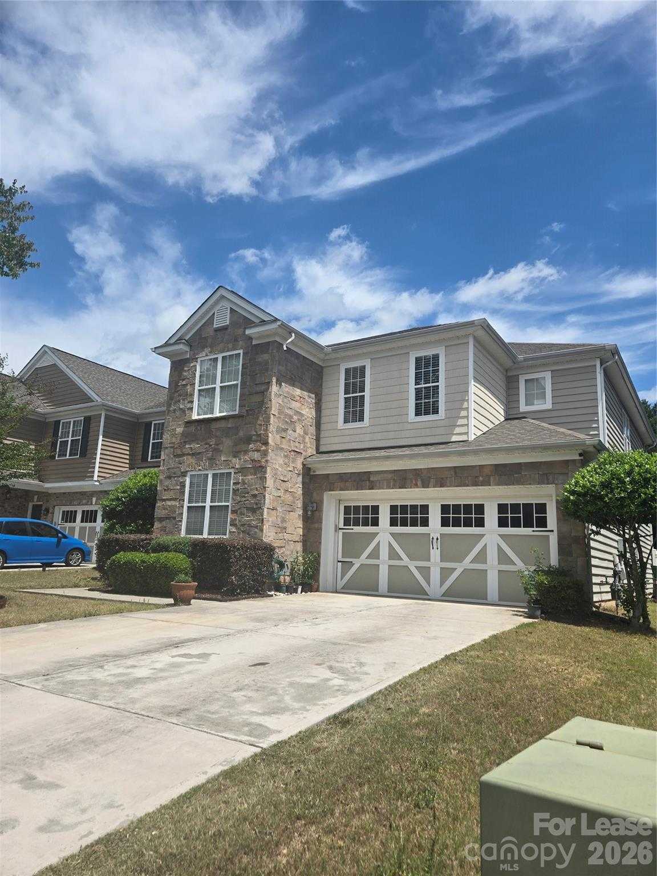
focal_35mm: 23
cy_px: 438
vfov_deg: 73.9
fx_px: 582
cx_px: 328
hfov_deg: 58.9
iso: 25
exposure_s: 1/2921
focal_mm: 5.4
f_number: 1.8
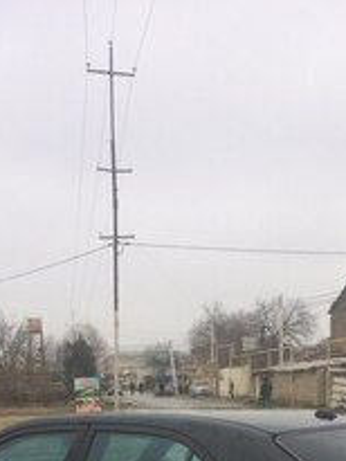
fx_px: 932
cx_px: 177
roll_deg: +2.2
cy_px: 535
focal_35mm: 70
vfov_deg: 25.3
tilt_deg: -11.2
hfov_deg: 21.0
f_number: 2.2
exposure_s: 1/2415
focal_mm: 4.15
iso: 32
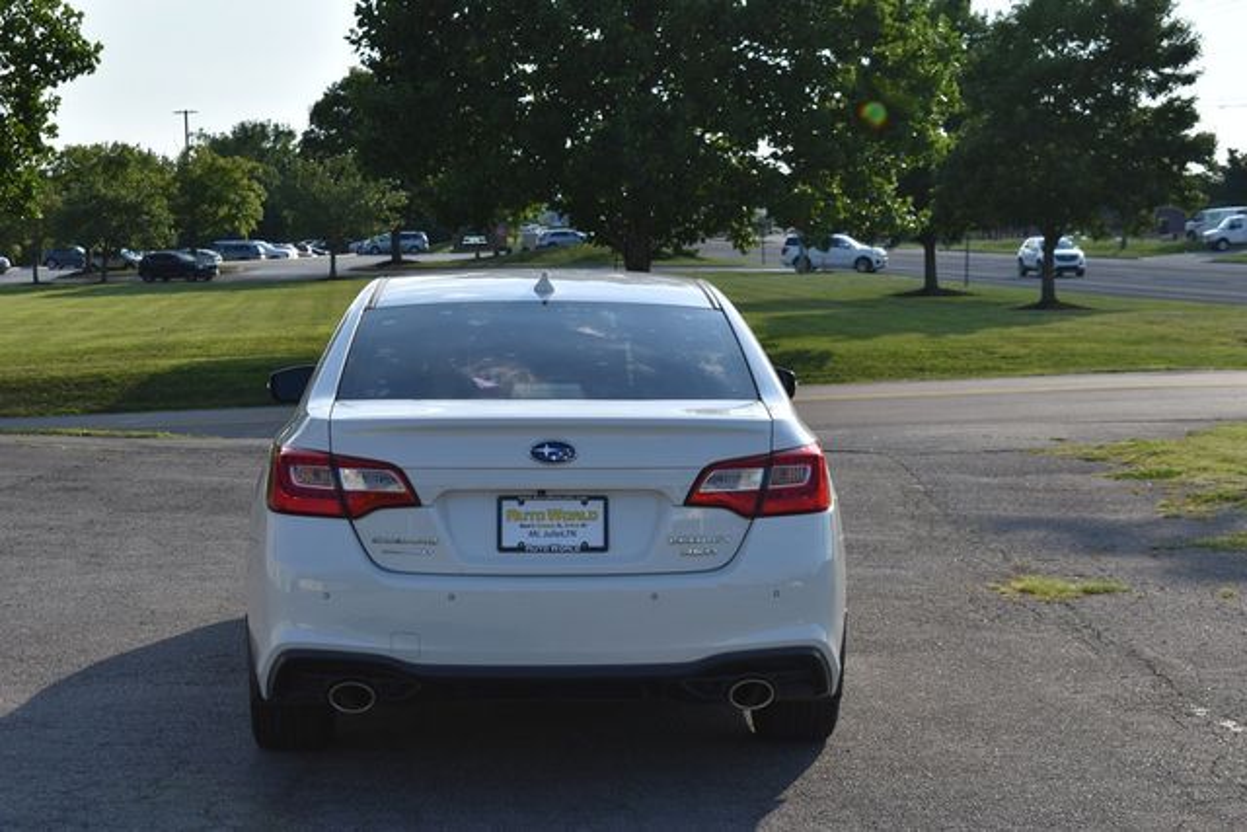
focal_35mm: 72
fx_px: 2494
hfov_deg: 28.1
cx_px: 624
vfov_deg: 18.9
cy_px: 416
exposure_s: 1/250
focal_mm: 48
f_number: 8
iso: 100
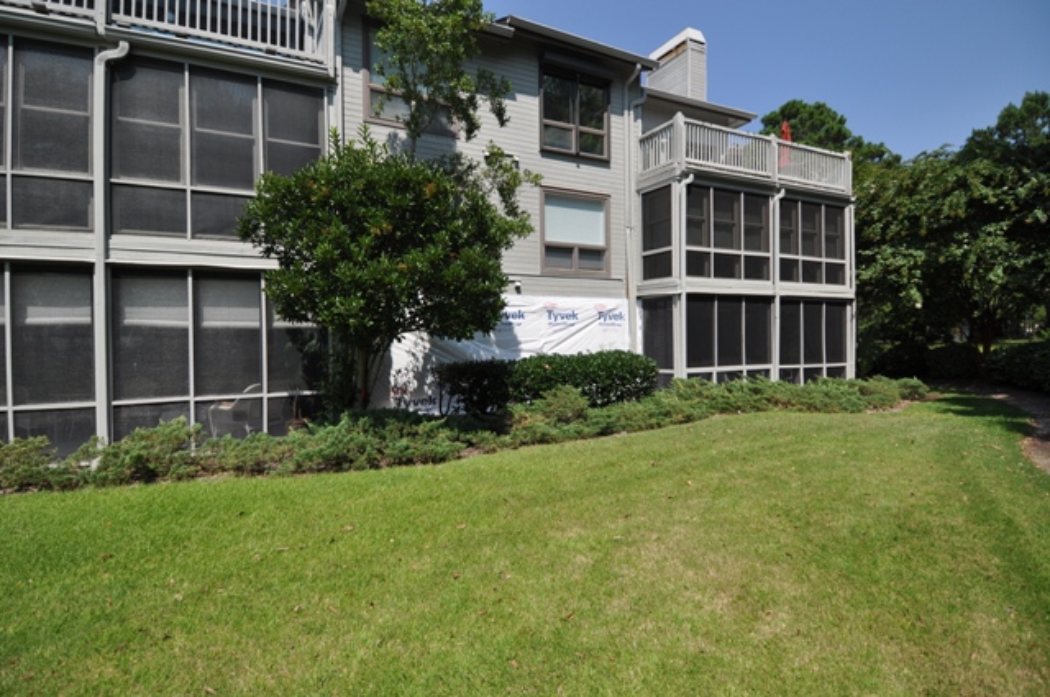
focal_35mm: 18
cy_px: 348
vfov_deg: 67.2
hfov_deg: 90.1
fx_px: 524
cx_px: 525
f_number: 4
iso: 200
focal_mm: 12
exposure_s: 1/2500
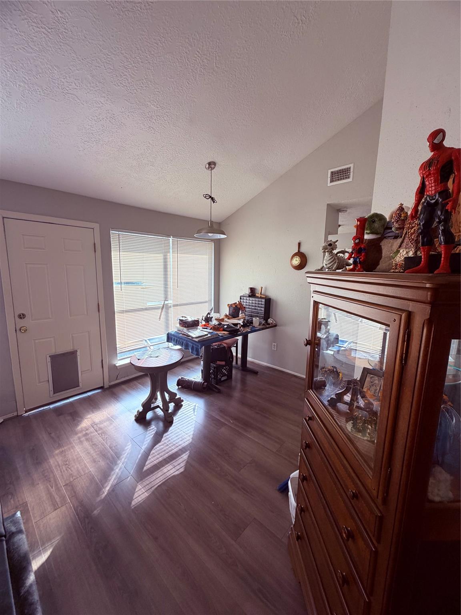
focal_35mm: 14
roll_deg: -1.3
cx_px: 230
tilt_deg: -9.1
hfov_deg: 85.7
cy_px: 308
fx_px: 249
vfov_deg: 102.1
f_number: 2.2
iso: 100
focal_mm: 2.22
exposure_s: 1/121
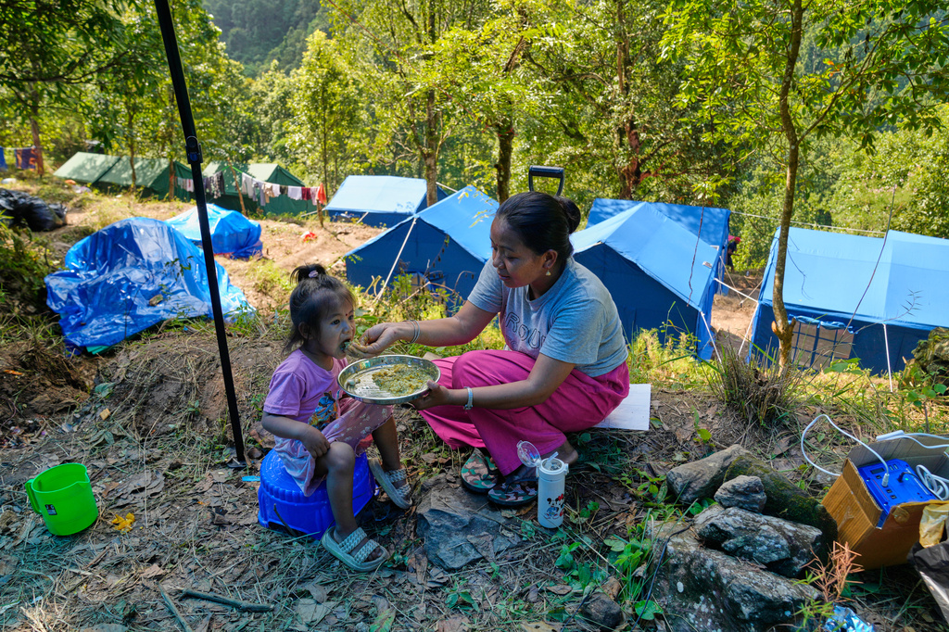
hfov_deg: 71.5
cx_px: 474
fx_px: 659
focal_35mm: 25
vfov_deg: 51.3
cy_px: 316
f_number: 5
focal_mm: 25
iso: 200
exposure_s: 1/400
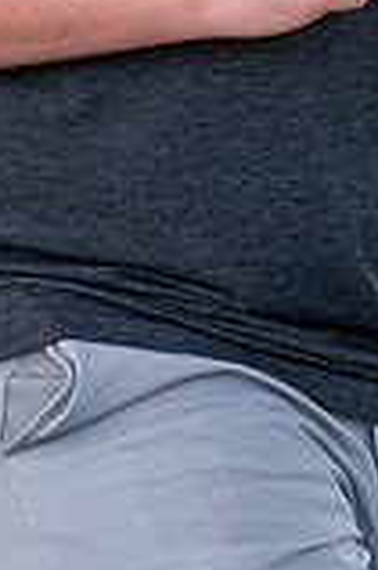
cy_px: -191
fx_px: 4719
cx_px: 234
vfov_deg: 6.8
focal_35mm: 299
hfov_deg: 4.6
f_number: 2.8
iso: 100
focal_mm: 70
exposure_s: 1/160
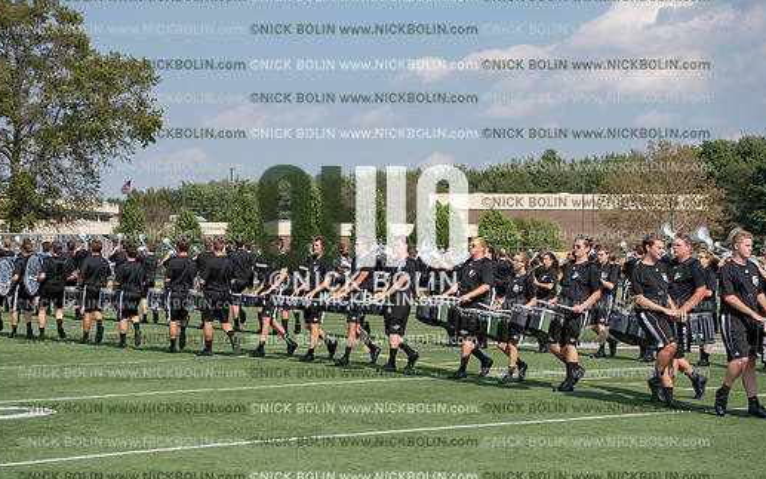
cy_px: 237
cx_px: 363
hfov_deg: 25.8
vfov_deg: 16.3
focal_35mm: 80
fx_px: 1670
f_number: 5.6
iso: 200
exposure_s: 1/1250
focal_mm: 70
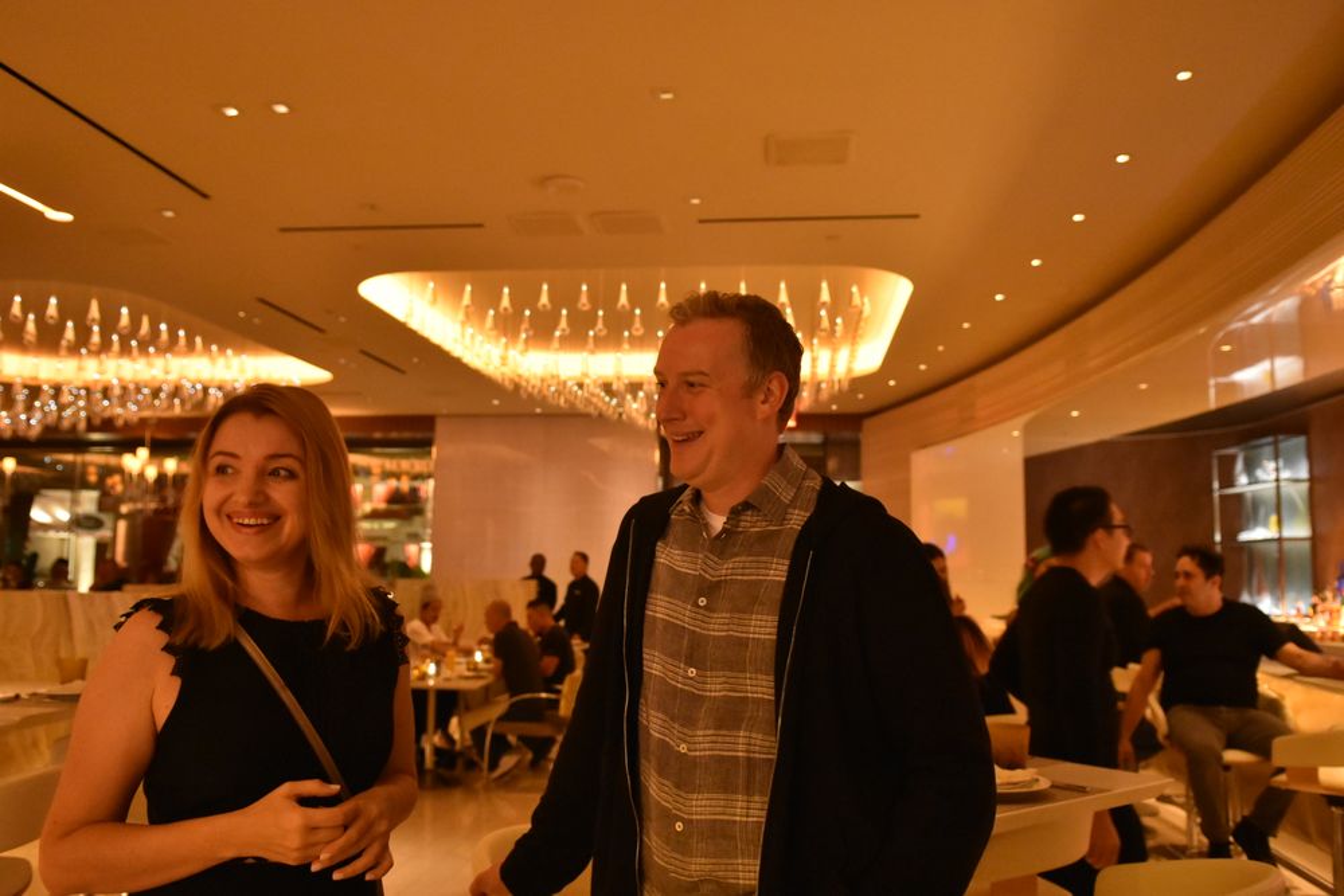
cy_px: 448
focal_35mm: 30
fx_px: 1120
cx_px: 672
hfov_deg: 61.9
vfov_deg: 43.6
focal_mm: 20
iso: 4000
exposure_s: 1/30
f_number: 2.8
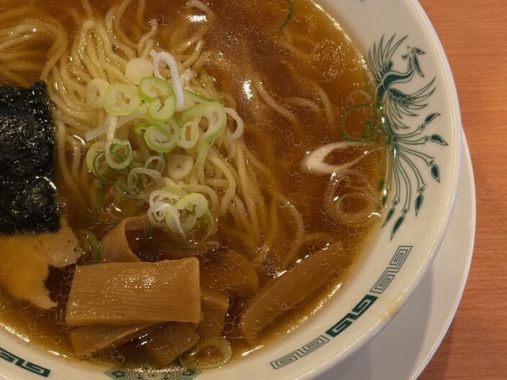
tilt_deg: -63.2
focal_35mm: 76
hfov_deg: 25.5
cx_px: 155
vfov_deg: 19.3
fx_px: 1113
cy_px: 141
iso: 50
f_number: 1.6
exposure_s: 1/51
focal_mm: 5.96
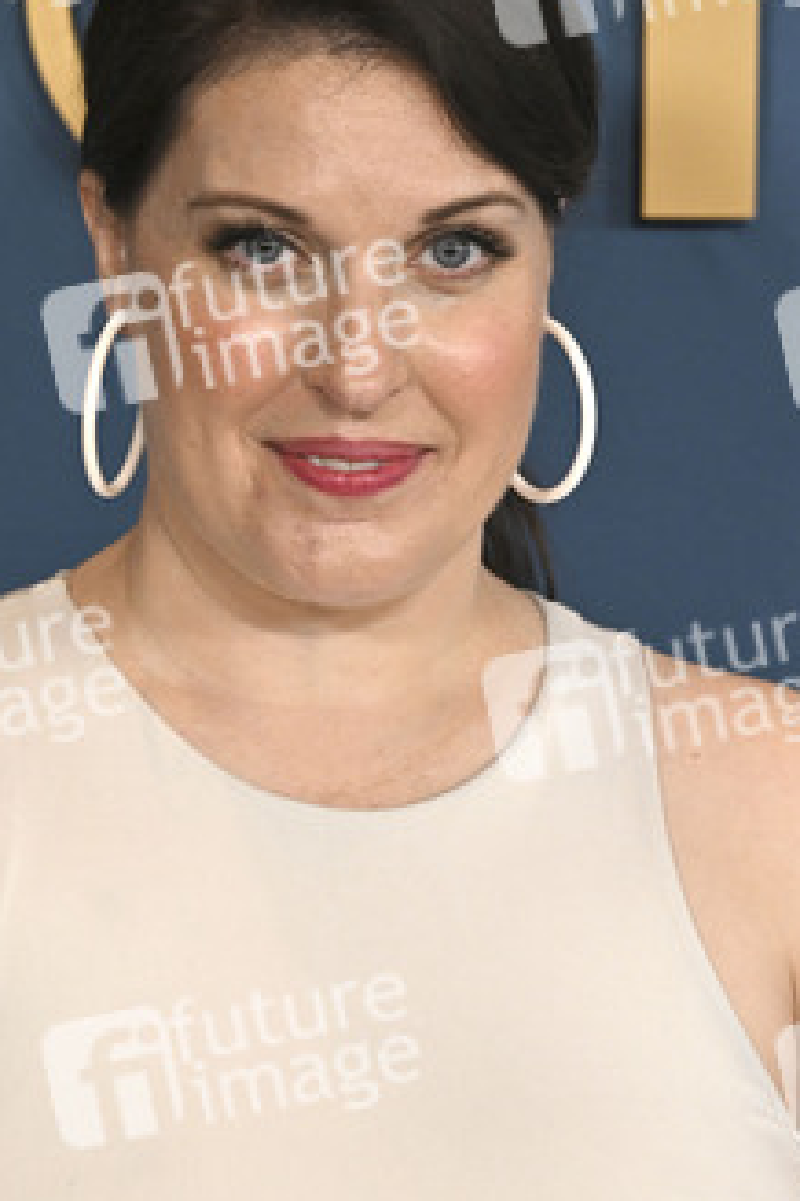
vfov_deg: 12.4
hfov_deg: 8.3
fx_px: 5500
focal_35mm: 165
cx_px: 338
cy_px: 511
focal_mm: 135
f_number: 5.6
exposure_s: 1/320
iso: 2000
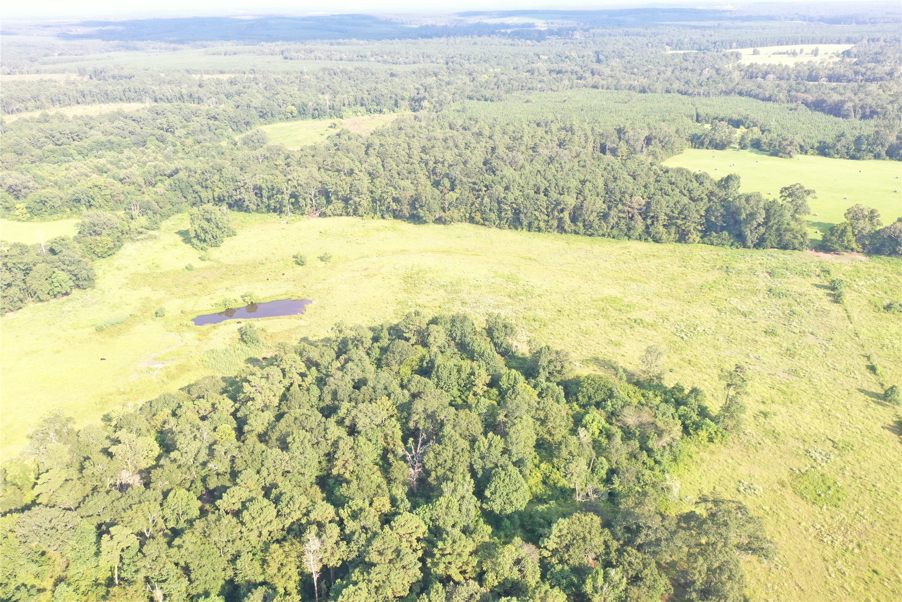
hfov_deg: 65.5
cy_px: 301
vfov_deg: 46.4
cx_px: 451
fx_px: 702
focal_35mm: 28
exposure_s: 1/120
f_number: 4.5
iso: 100
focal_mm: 10.26
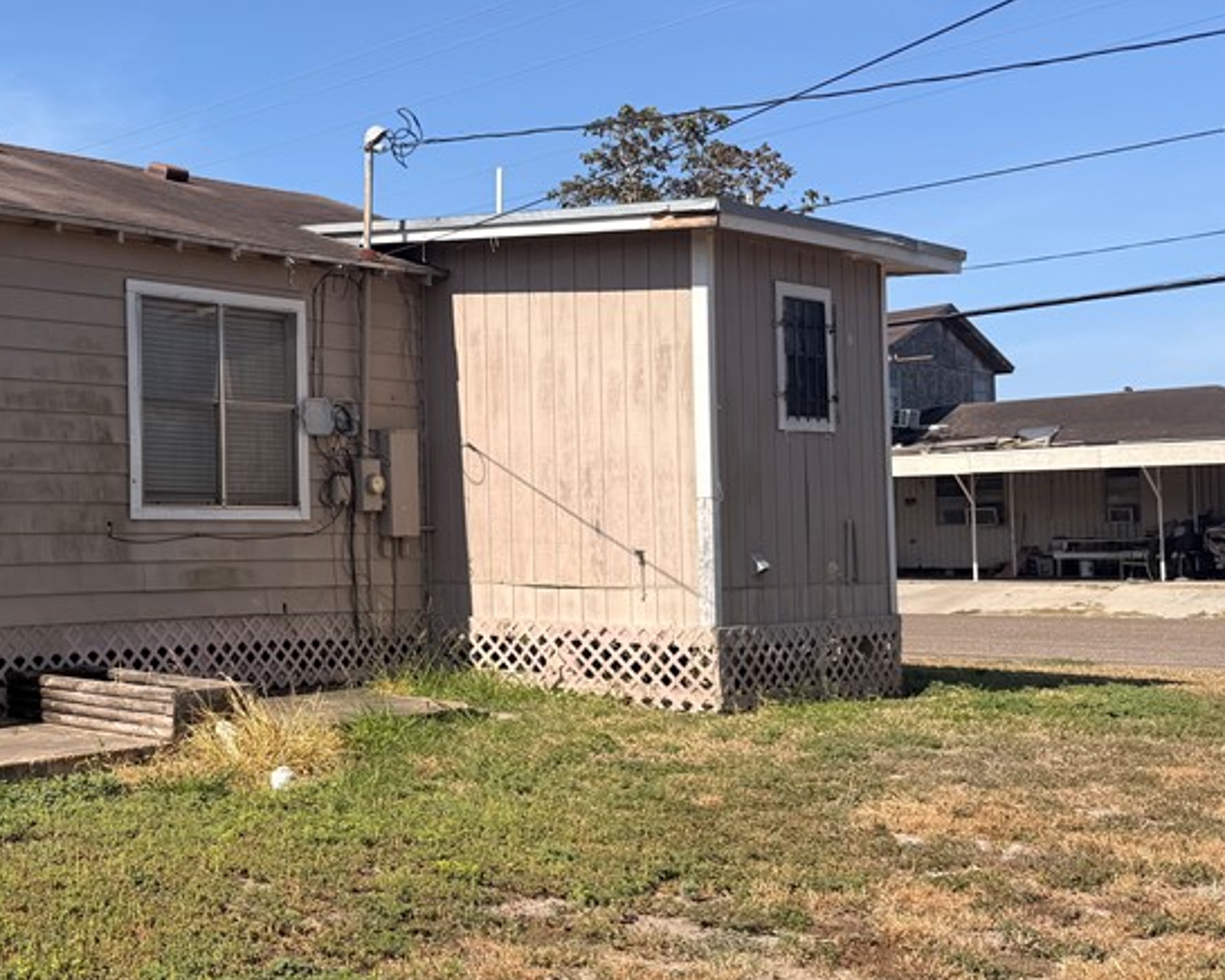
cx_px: 103
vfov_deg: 34.1
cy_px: 465
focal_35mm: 44
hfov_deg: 38.8
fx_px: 1595
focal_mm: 6.76
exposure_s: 1/4975
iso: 80
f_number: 1.78
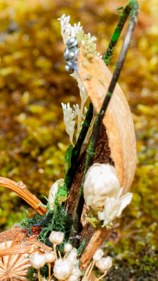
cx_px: 11
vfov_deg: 5.5
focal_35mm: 390
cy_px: 236
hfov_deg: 3.1
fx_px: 2902
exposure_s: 1/320
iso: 800
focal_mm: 90
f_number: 14
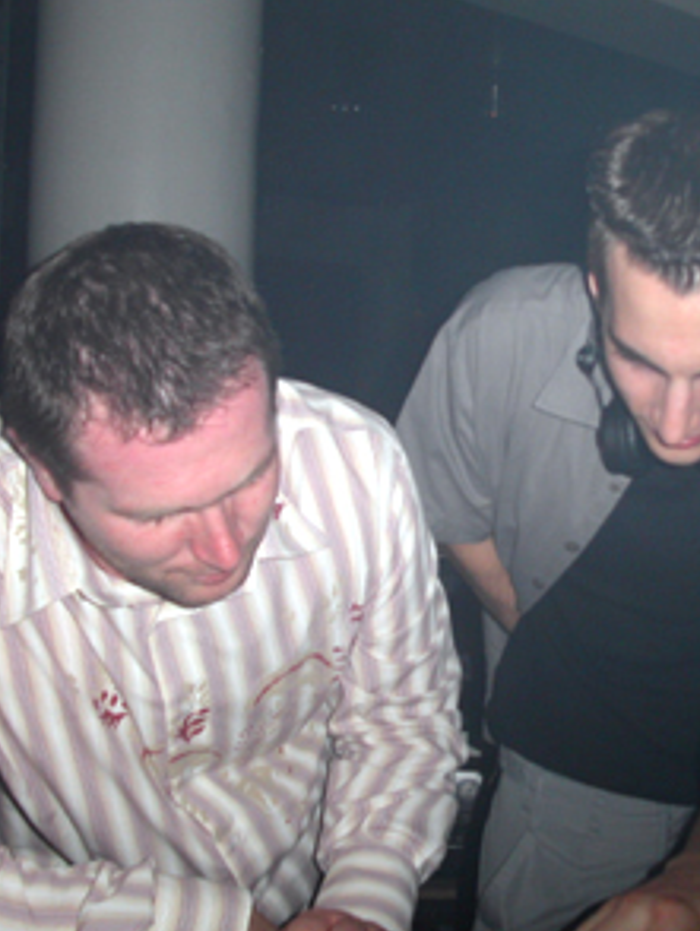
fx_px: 1400
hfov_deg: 27.5
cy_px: 466
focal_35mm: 52
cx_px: 565
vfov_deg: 36.8
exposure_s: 1/30
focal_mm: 7.8
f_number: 2.8
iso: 100
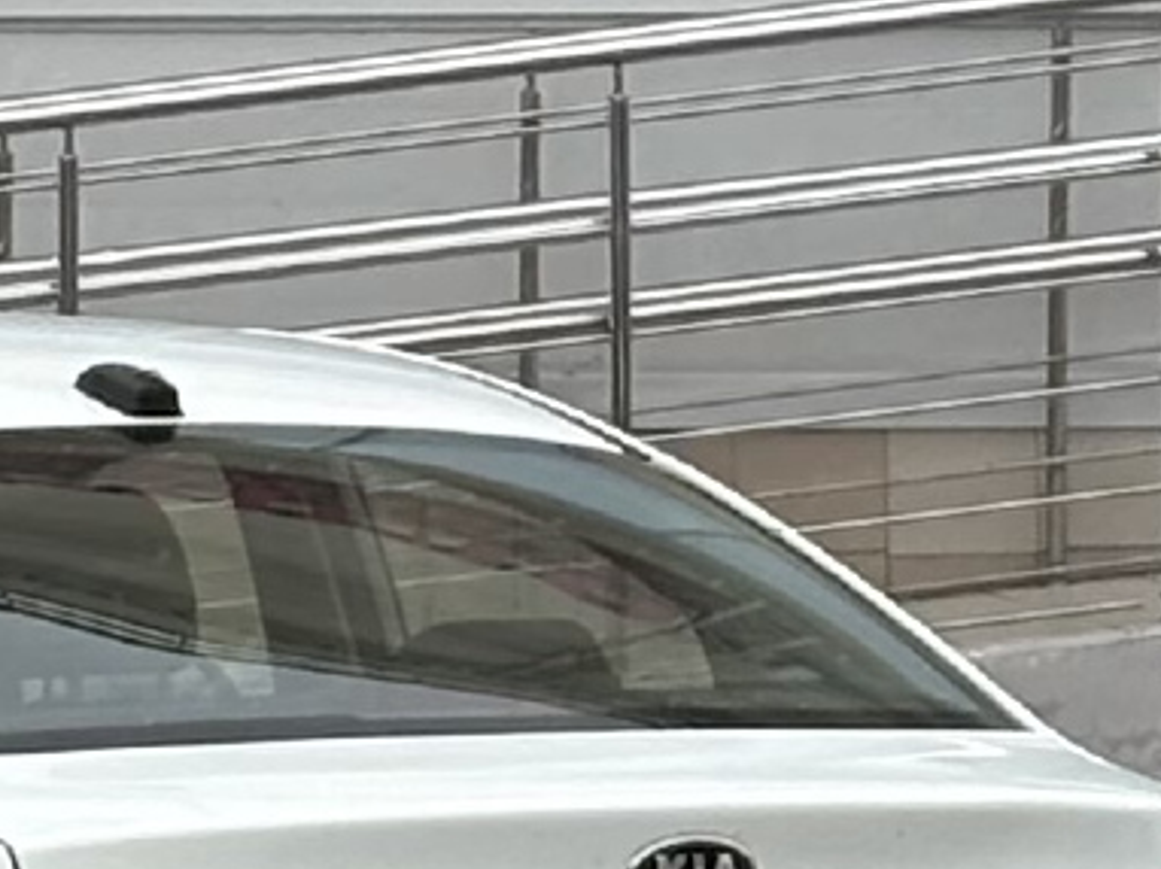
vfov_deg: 8.4
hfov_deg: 11.0
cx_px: -152
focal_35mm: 177
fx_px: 5933
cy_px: 667
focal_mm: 5.96
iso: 32
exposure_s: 1/1393
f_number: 1.6
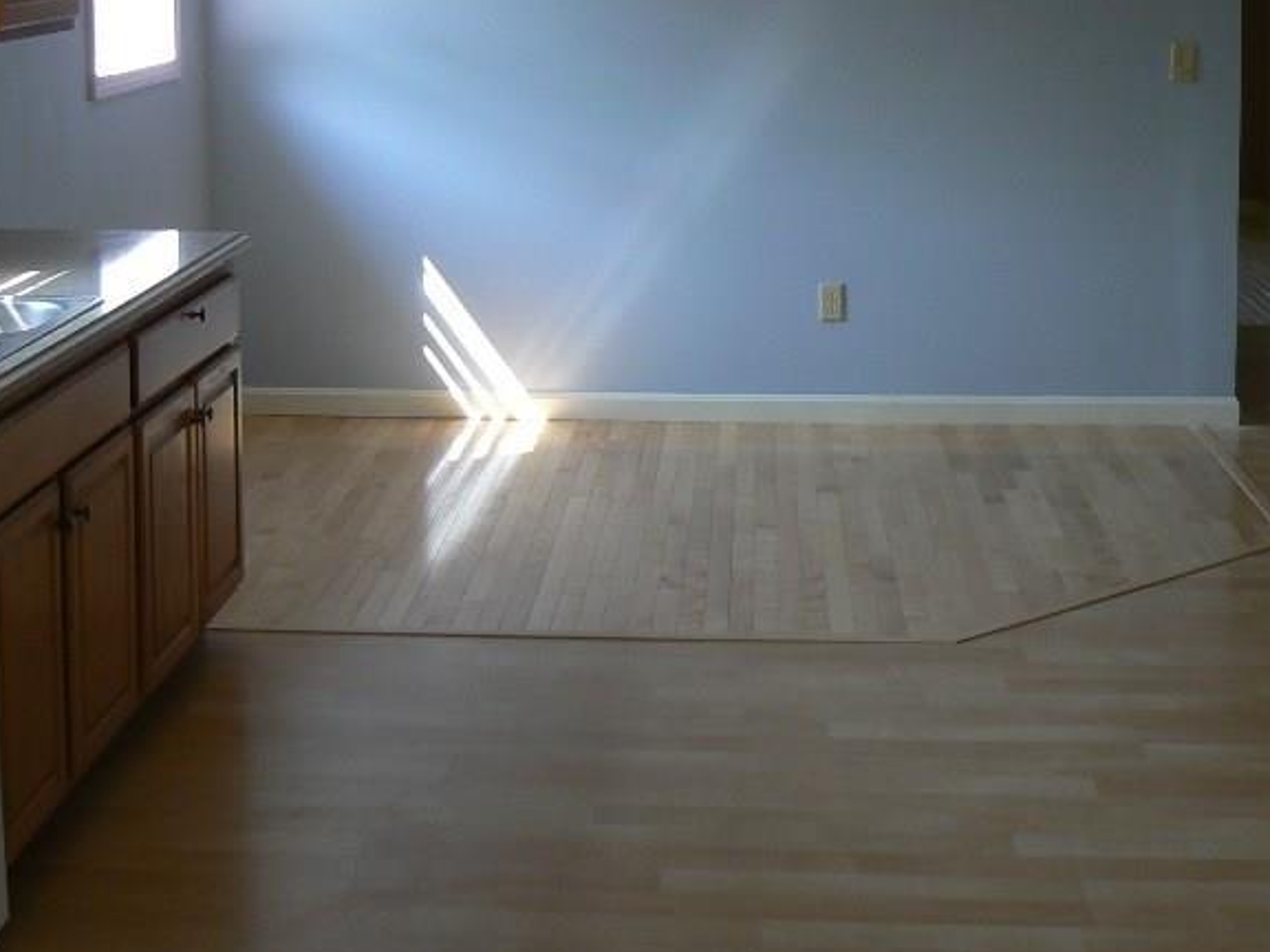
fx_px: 2348
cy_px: 172
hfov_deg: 30.0
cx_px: 410
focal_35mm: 64
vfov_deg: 22.6
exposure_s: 1/30
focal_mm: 6
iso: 80
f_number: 2.8
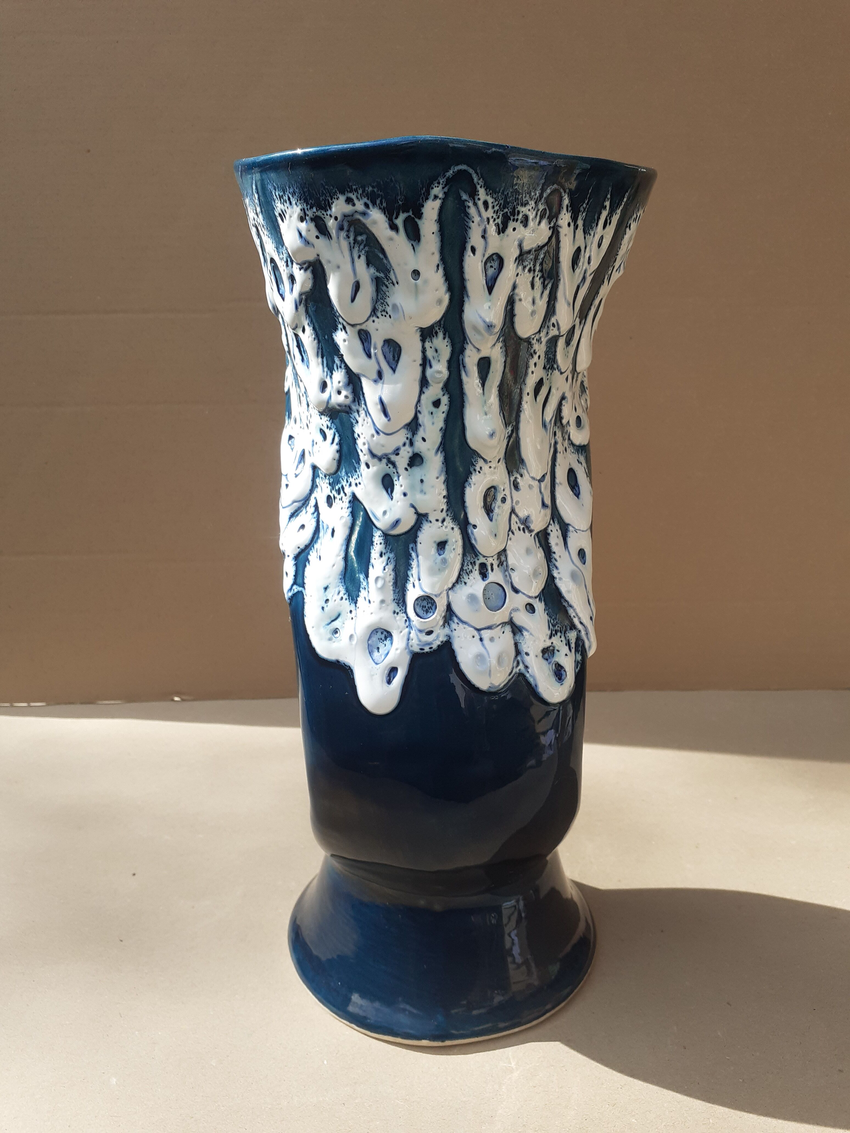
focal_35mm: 27
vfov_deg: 65.3
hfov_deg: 51.4
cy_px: 566
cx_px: 425
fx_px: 884
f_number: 1.9
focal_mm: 3.6
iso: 40
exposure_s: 1/872
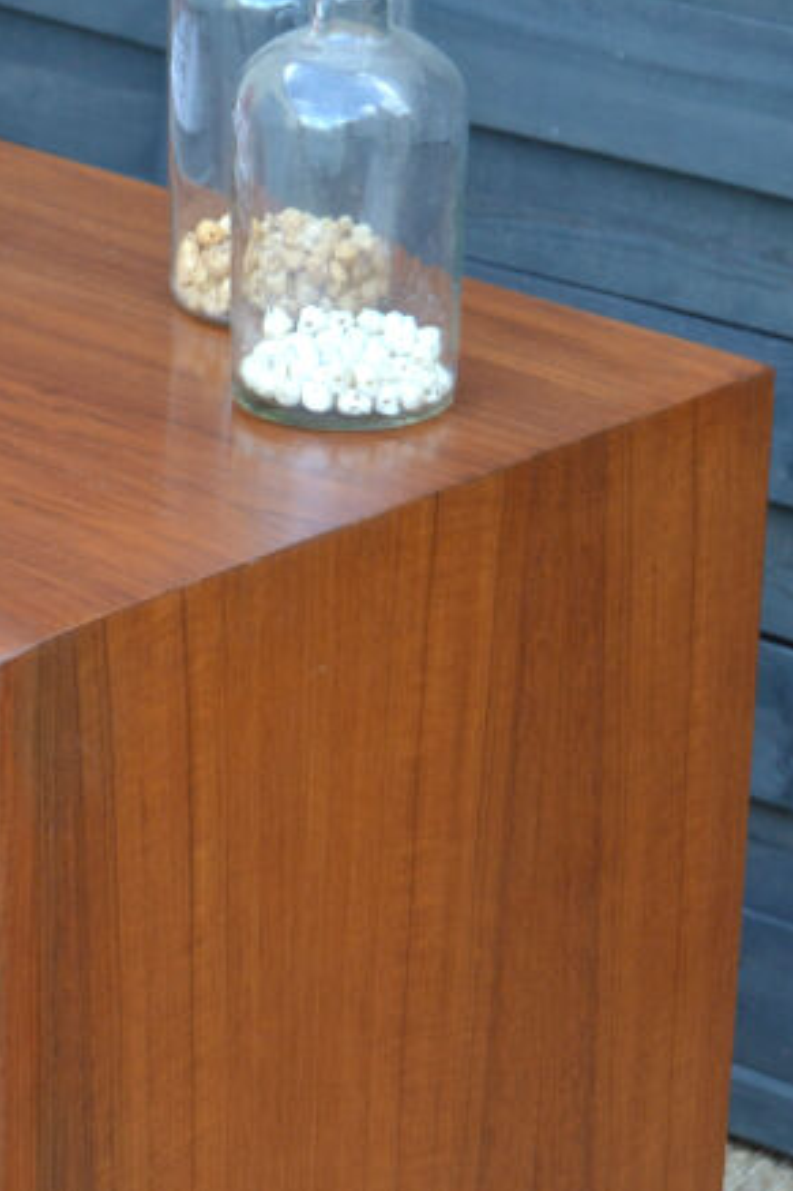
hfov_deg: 8.4
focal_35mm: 162
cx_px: 74
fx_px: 5363
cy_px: 1027
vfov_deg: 12.6
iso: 360
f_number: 5.3
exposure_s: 1/125
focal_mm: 45
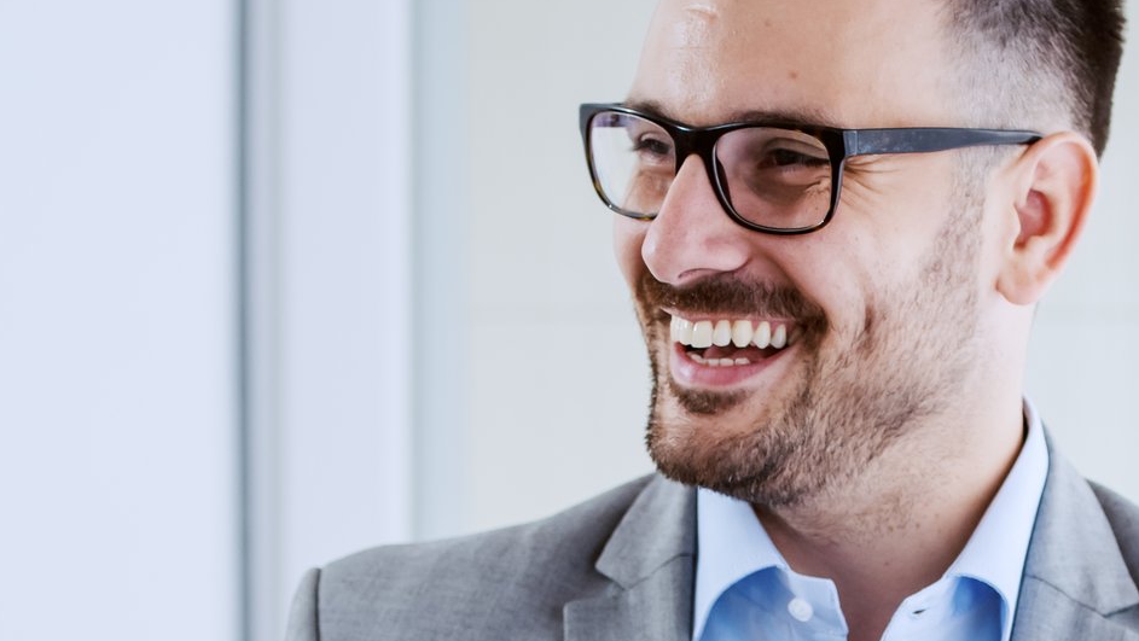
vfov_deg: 6.1
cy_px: 752
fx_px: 6012
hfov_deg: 10.8
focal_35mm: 199
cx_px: 883
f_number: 2.8
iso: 500
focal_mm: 70
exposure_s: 1/160
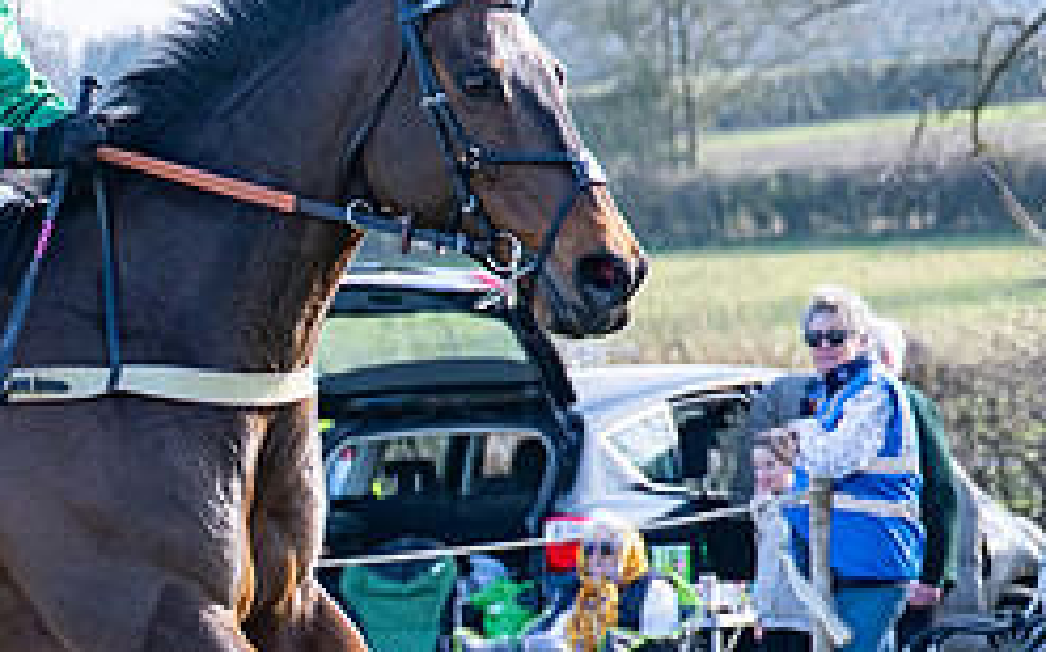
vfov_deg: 4.1
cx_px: 120
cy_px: 559
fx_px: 9116
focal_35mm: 320
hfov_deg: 6.6
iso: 160
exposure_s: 1/1250
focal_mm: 70
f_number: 4
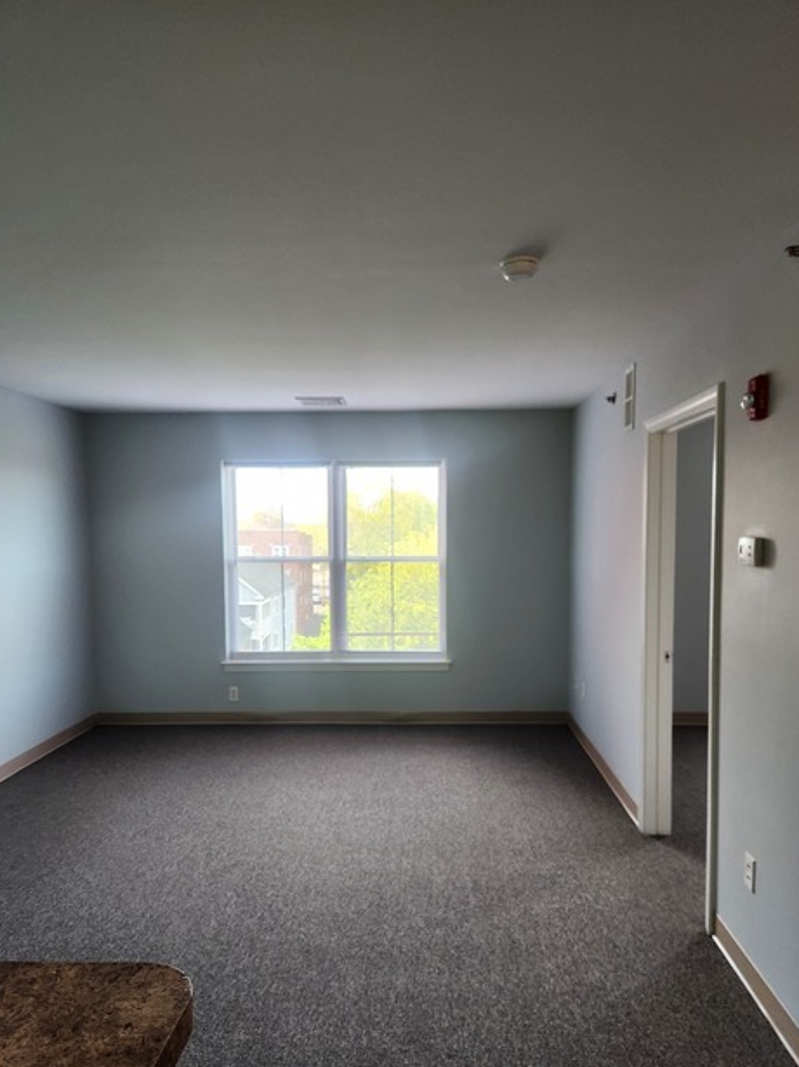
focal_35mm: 25
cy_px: 576
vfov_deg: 69.3
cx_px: 415
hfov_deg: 54.8
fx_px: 770
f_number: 1.8
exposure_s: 1/120
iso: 200
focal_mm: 5.4
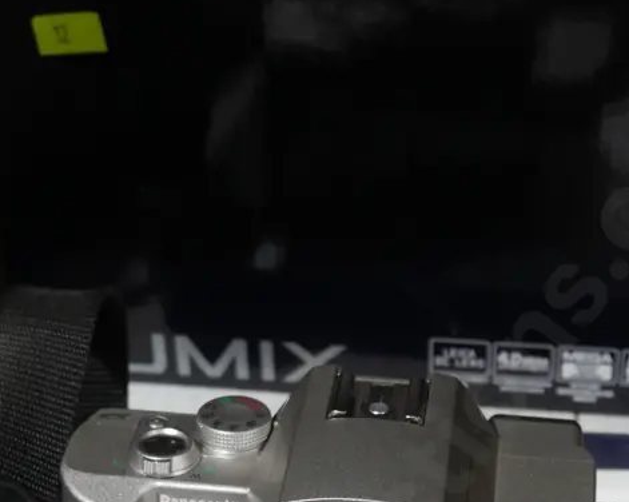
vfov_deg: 17.4
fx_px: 1581
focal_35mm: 85
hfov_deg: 22.5
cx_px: 375
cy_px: 559
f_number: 4.5
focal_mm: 20
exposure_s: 1/60
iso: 500
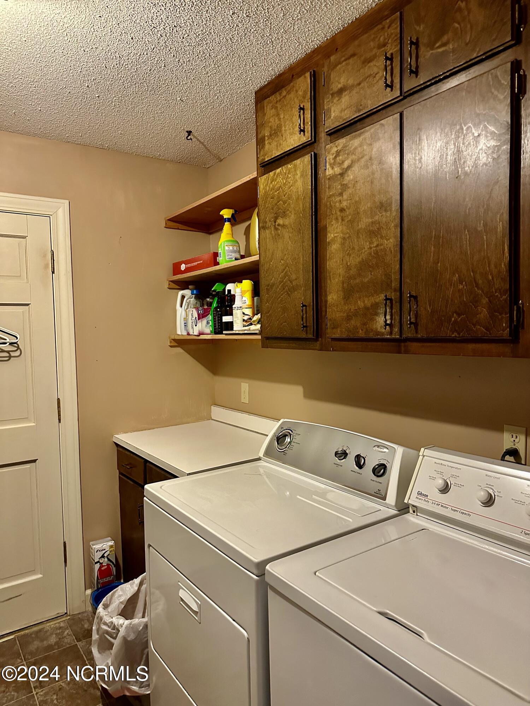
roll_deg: +0.7
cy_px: 353
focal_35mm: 24
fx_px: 490
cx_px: 265
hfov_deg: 56.8
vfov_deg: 71.6
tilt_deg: -0.2
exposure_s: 1/60
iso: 800
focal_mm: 6.86
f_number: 1.78
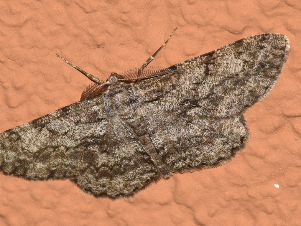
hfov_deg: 8.0
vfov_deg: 6.0
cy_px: 109
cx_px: 150
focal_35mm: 247
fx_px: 2148
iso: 100
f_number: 11
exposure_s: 1/160
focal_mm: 140
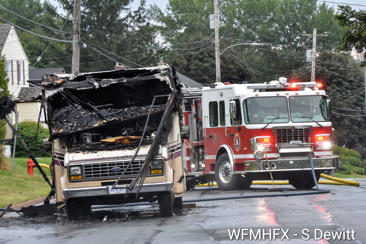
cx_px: 183
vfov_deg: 6.1
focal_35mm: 225
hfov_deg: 9.1
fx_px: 2287
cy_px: 122
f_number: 9
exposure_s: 1/161
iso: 800
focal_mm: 150
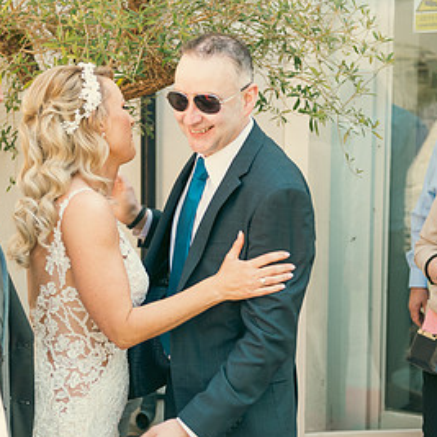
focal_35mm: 74
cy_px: 237
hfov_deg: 23.3
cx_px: 164
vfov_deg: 23.4
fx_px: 1057
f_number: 3.5
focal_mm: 40
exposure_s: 1/250
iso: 160
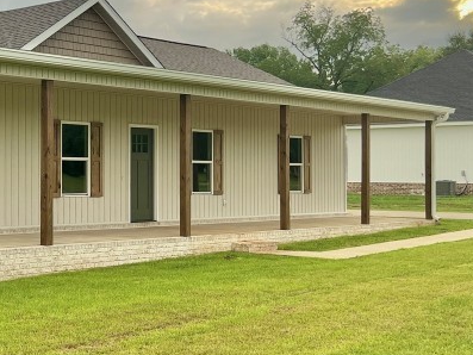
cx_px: 10
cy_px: 149
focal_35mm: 67
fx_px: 916
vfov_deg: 21.9
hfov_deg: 27.4
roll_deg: +0.2
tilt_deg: +2.8
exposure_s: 1/1553
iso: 50
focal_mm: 5.7
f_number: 1.5
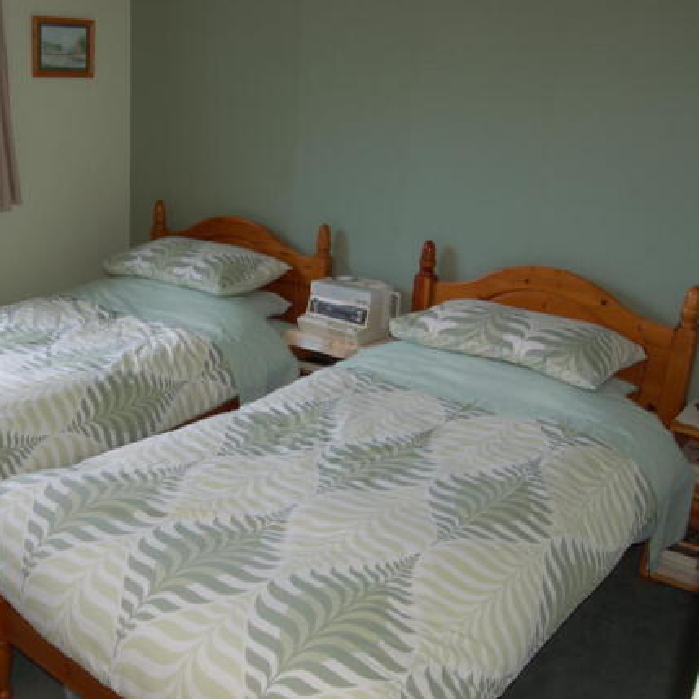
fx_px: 1691
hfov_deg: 23.2
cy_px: 347
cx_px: 215
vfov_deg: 23.4
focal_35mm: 74
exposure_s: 1/8
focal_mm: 38
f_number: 16
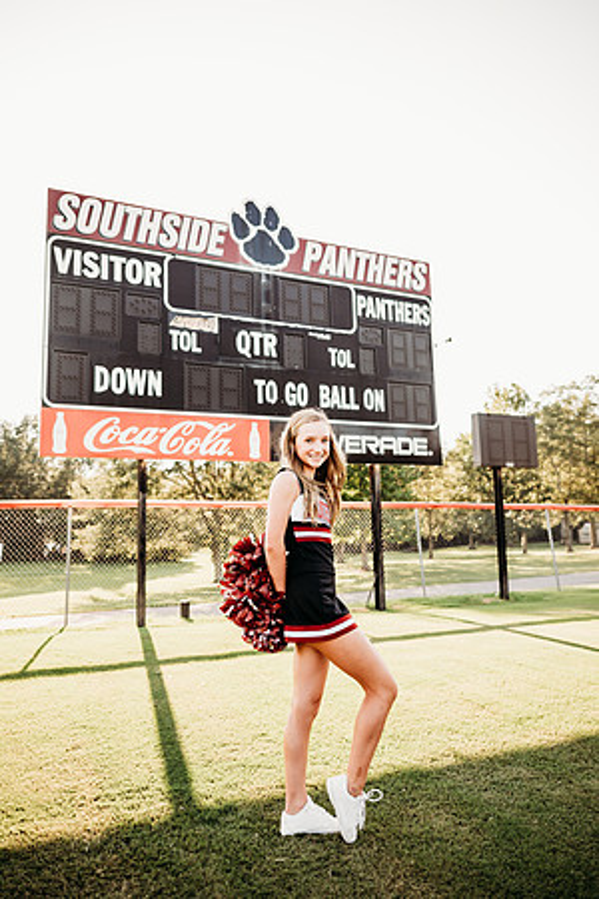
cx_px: 300
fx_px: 599
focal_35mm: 24
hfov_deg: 53.1
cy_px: 450
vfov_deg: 73.7
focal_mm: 24
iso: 200
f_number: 2.8
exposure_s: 1/800
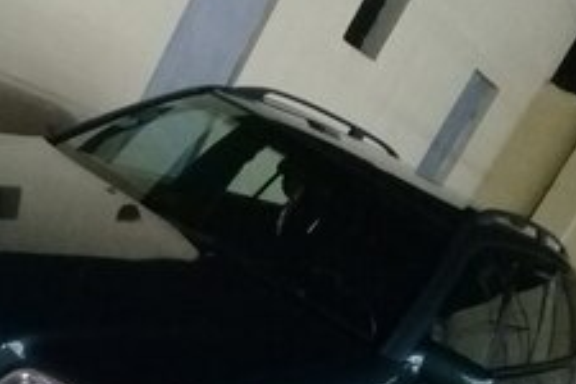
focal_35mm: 71
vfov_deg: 18.1
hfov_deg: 27.9
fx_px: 1136
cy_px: 481
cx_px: 125
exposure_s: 1/25
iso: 640
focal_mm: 3.3
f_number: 2.2
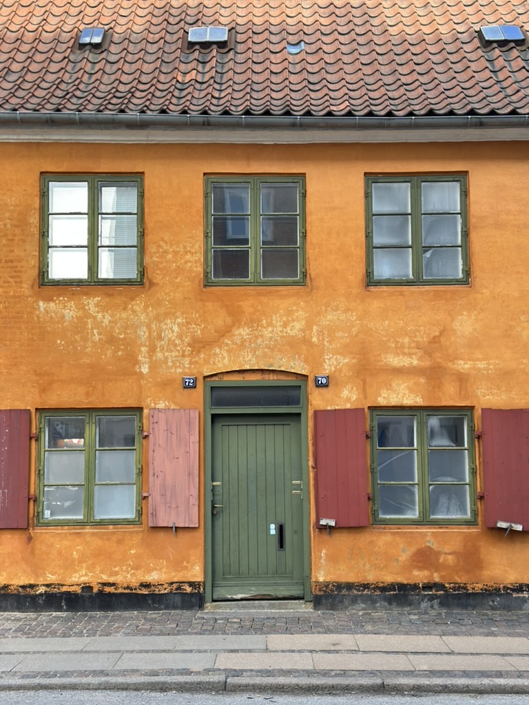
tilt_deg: +5.8
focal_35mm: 48
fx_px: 978
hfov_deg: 30.3
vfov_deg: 39.7
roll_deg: +0.6
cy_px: 352
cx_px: 264
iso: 80
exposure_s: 1/535
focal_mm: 6.86
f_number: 1.78
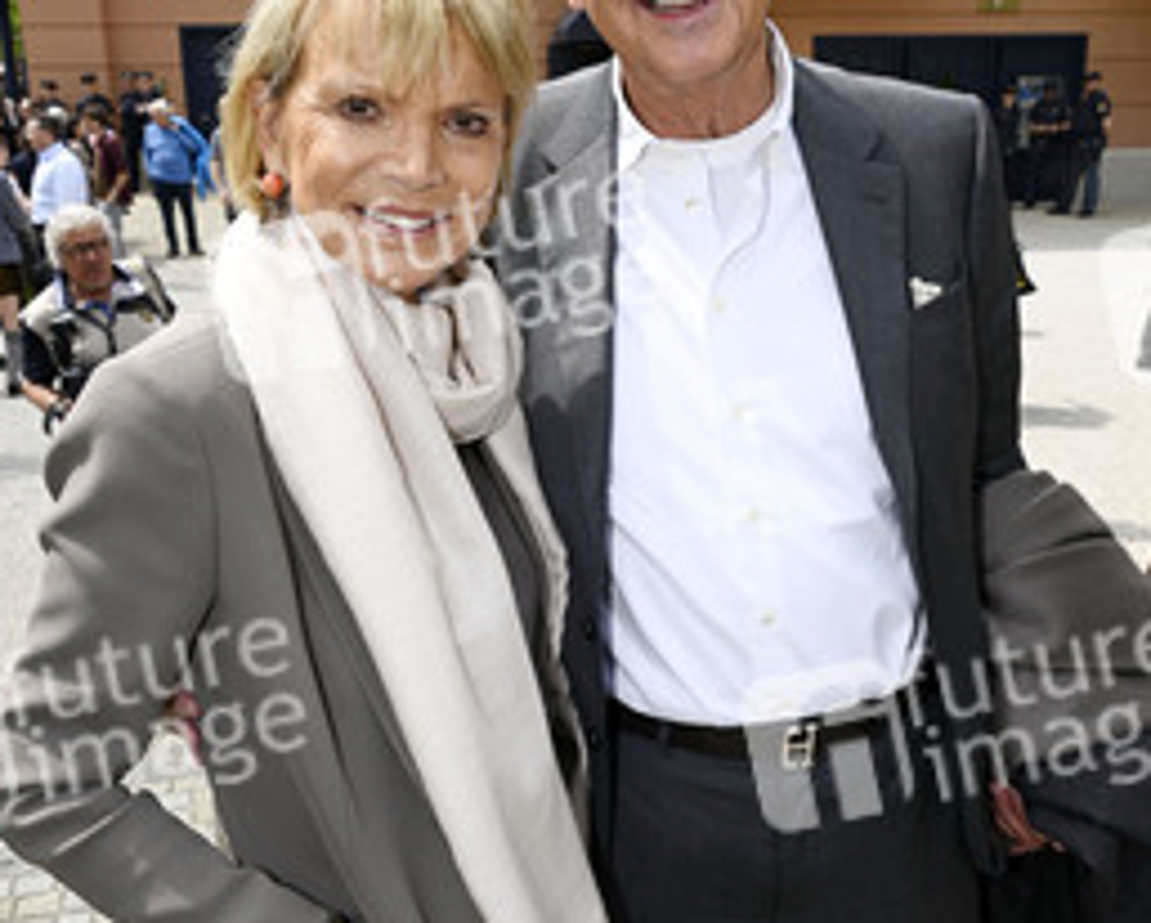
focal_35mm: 36
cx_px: 564
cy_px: 502
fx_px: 1218
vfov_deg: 41.4
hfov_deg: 50.6
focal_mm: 24.5
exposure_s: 1/160
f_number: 8
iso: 125
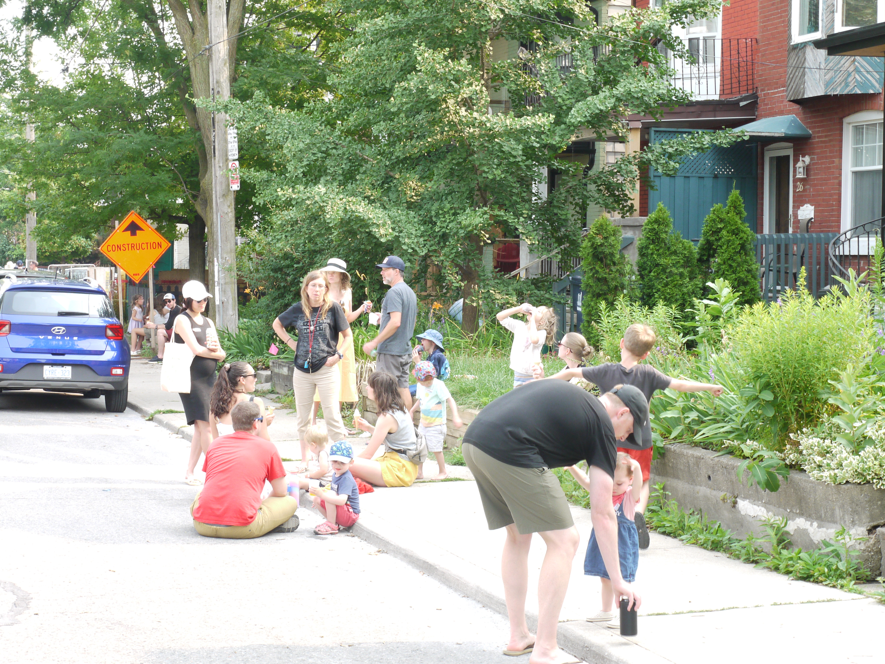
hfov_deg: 27.8
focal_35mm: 70
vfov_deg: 21.0
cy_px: 332
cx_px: 442
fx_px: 1790
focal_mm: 35
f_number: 14
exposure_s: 1/30
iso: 400
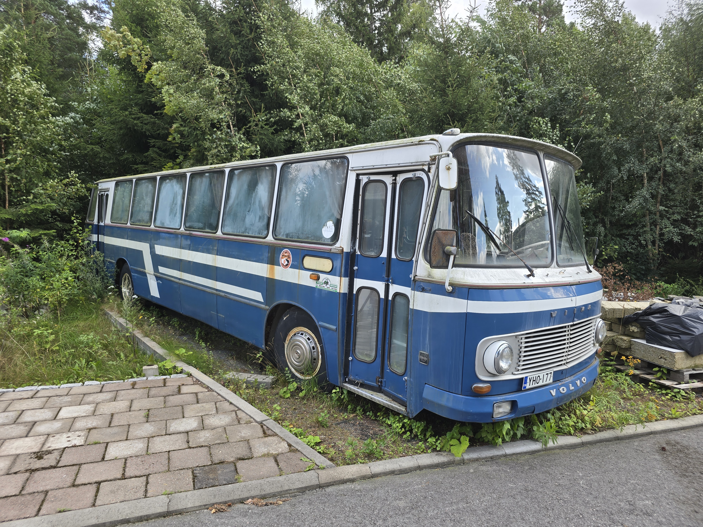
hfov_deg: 73.9
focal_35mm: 23
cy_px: 264
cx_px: 352
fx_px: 467
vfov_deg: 58.9
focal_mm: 6.3
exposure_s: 1/180
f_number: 1.7
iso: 16
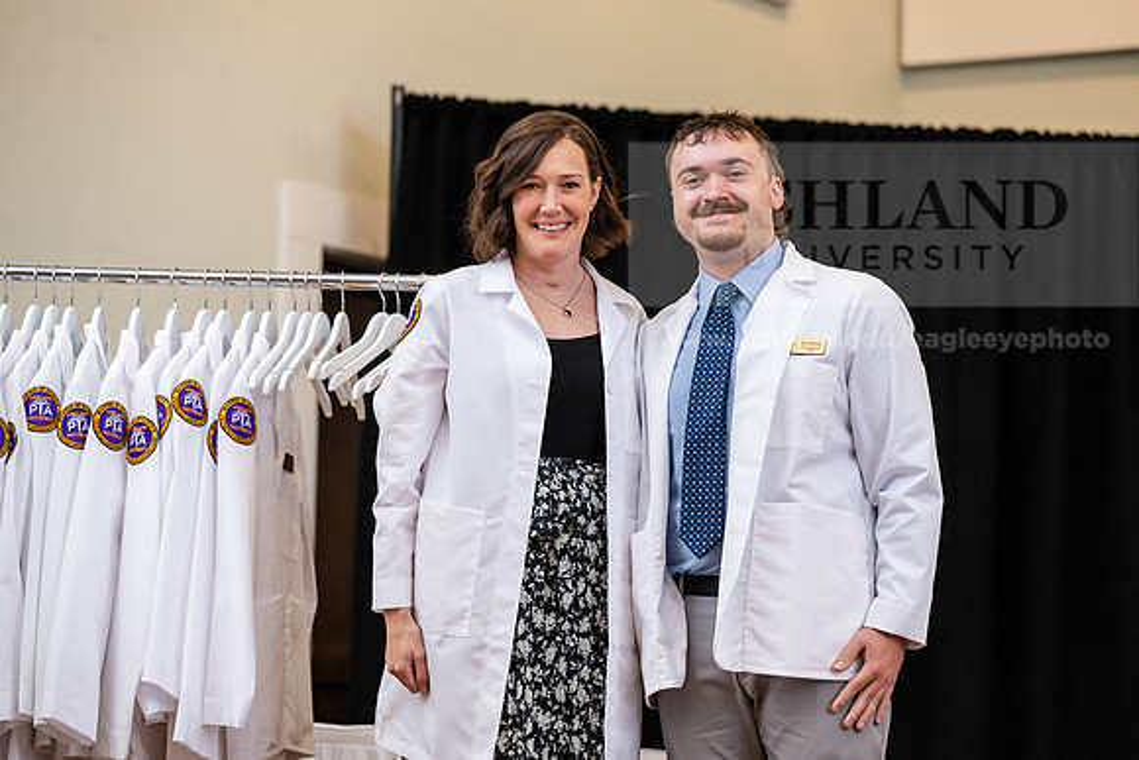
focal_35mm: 125
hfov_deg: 16.4
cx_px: 570
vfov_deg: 11.0
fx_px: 3956
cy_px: 380
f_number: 3.5
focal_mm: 125
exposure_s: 1/200
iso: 1600
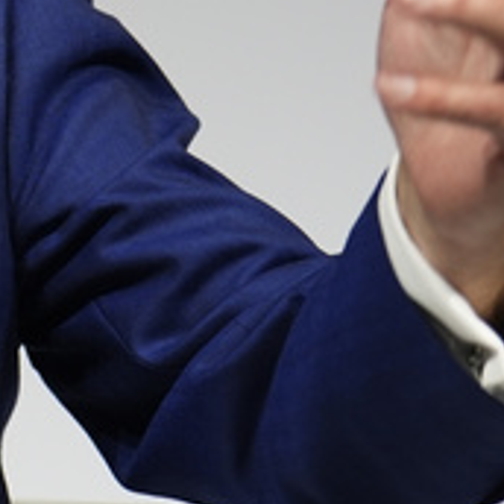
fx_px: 8566
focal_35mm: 520
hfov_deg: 3.3
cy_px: 38
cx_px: -612
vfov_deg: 3.4
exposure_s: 1/250
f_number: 2.8
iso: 400
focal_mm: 103
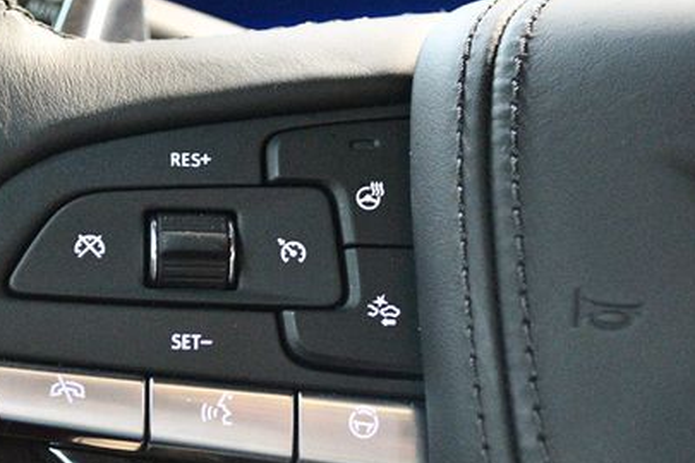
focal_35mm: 90
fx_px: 1737
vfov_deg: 15.2
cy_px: 321
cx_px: 278
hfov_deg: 22.6
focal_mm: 38
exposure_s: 1/20
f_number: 5
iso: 12800
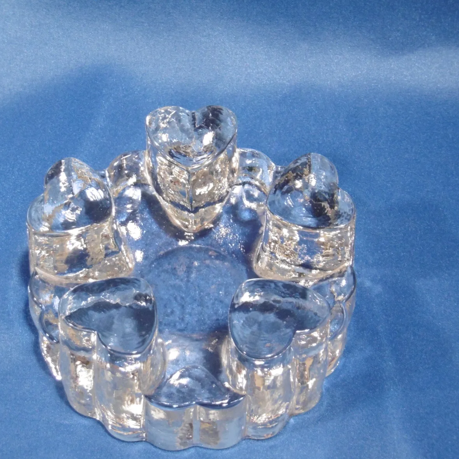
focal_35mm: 61
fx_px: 915
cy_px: 233
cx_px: 187
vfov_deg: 28.2
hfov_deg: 28.1
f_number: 4
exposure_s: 1/15
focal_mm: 9.2
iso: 400
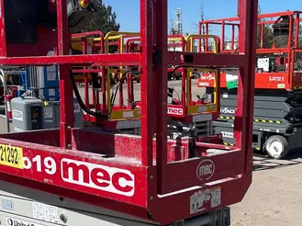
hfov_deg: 33.3
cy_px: 174
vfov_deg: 24.8
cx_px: 153
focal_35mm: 58
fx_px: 505
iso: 50
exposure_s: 1/4149
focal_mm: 5.1
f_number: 1.6
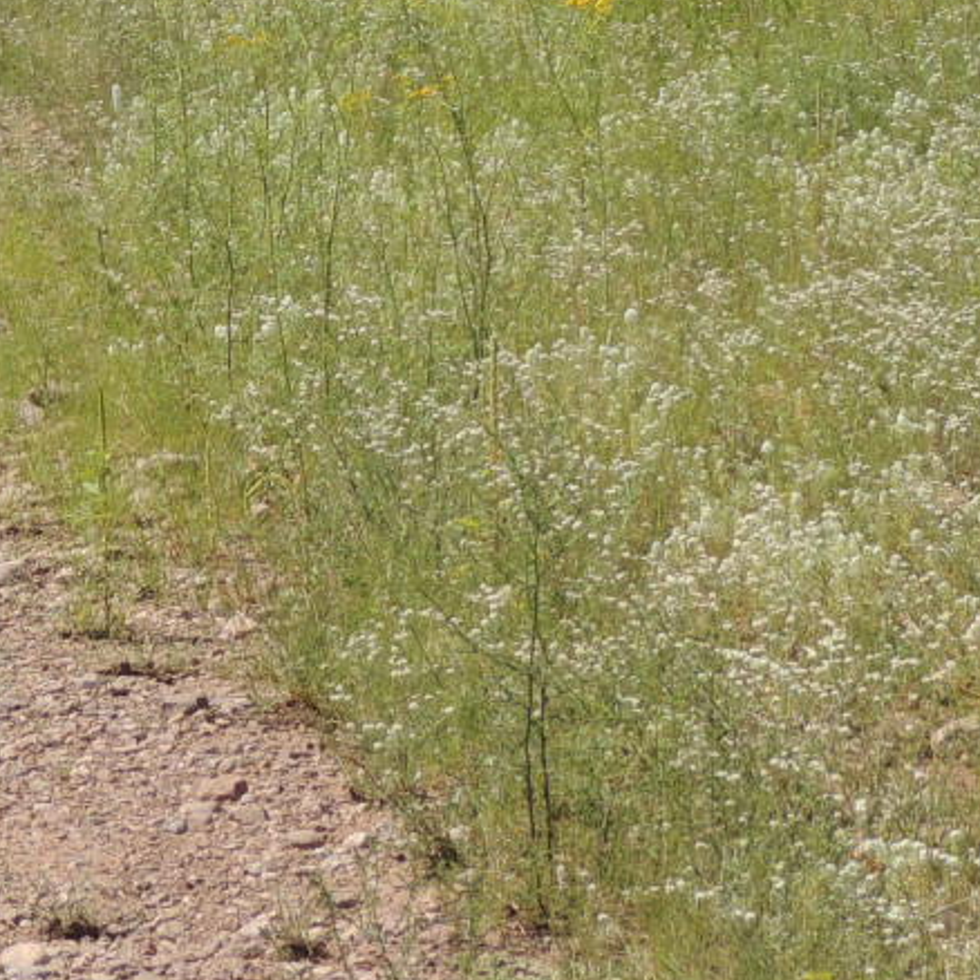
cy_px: -264
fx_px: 7751
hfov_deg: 7.2
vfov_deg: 7.2
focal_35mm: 242
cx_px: -273
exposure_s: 1/1000
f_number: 3.9
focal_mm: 13.3
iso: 100
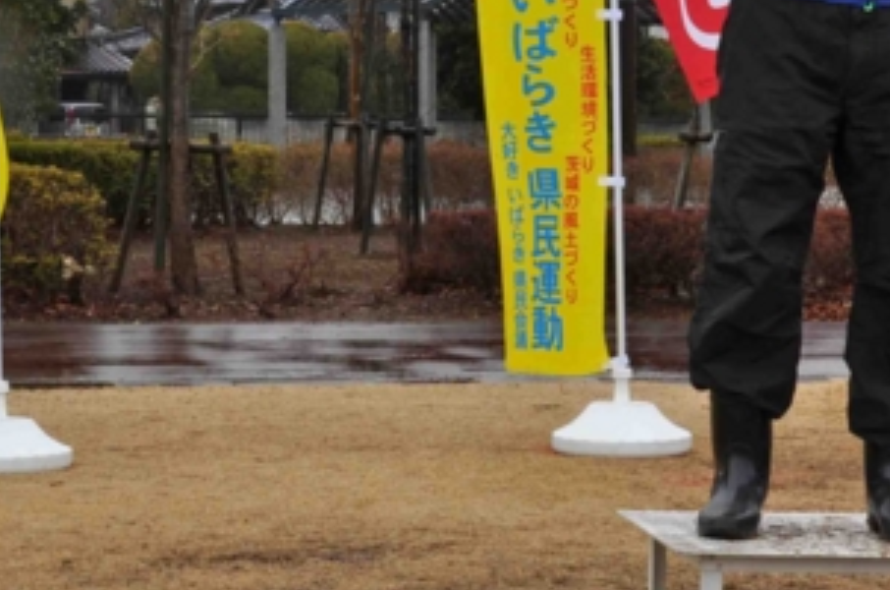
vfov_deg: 11.7
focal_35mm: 115
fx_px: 2845
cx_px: 486
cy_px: -58
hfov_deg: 17.8
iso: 200
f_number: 11
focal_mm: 29
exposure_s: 1/125
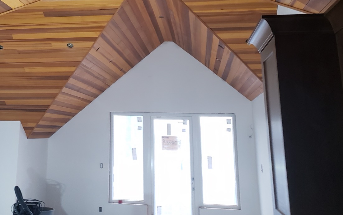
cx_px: 101
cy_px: 14
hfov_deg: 43.4
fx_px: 421
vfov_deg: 27.4
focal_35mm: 45
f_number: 1.5
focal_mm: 4.3
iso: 250
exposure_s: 1/24
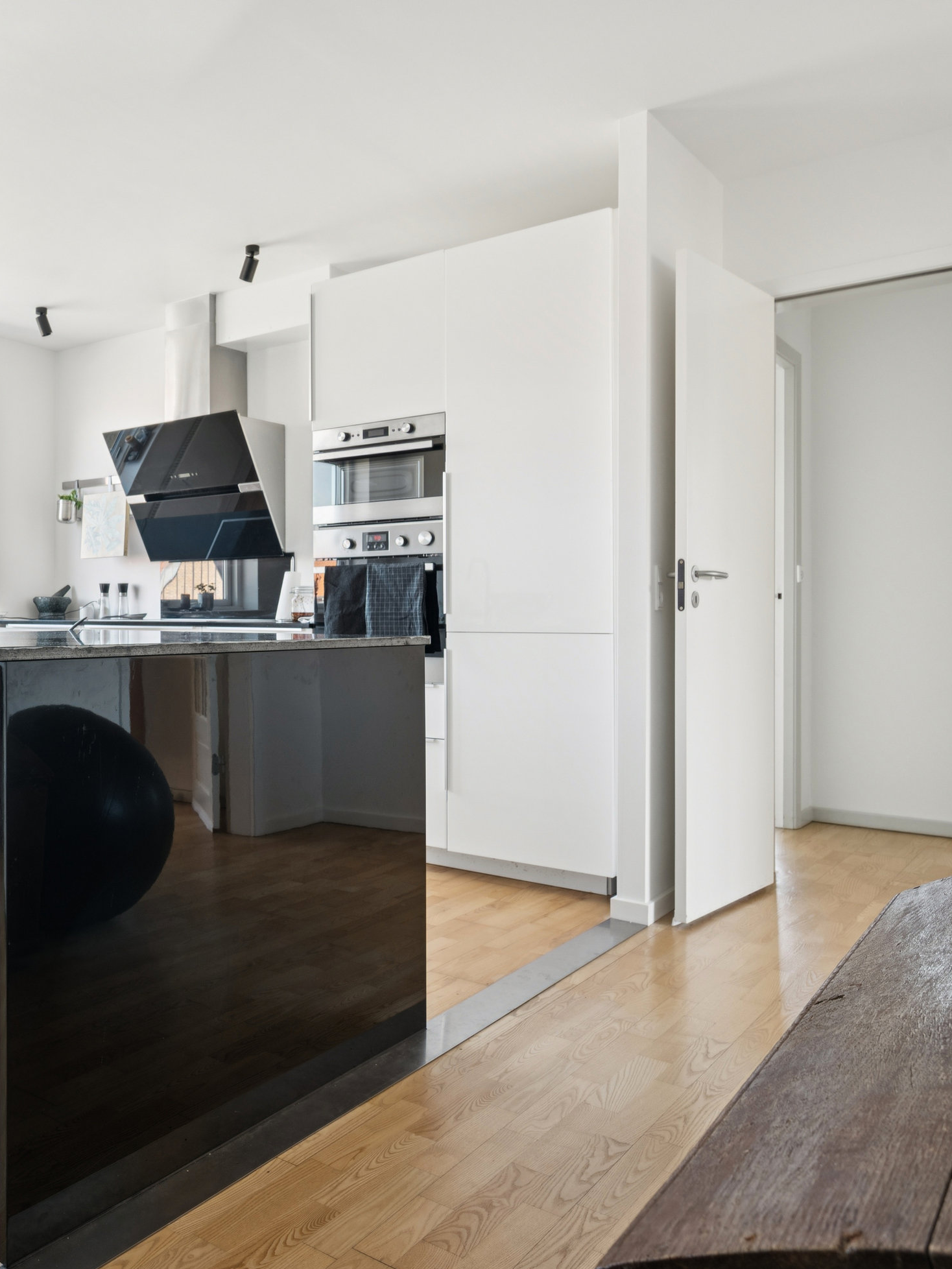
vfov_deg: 63.4
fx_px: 1027
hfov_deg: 46.8
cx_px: 177
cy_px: 633
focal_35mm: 28
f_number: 6.3
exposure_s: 1/25
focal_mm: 19
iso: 400
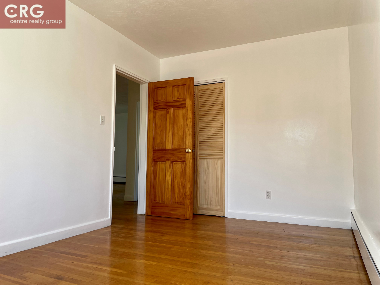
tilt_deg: +4.2
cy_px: 142
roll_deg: -0.5
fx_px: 285
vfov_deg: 53.1
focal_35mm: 26
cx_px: 190
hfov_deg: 67.3
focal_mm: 4.2
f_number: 1.6
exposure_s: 1/126
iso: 32
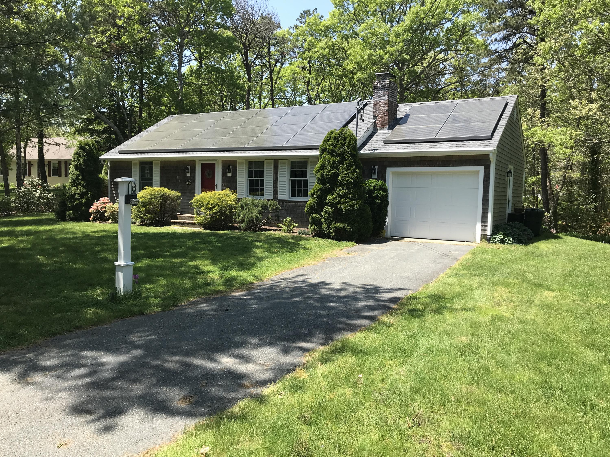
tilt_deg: -3.0
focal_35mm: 28
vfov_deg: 49.7
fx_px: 493
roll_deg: -1.8
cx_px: 305
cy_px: 228
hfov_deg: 63.4
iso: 20
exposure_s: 1/958
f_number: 1.8
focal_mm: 3.99
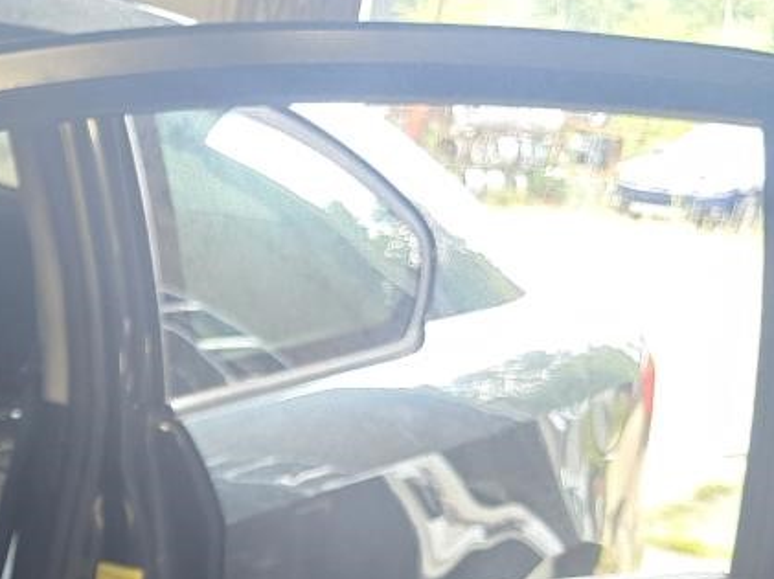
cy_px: 823
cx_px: -219
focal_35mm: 70
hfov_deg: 24.4
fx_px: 1564
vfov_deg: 18.9
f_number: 1.7
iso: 500
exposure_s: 1/120
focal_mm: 6.3
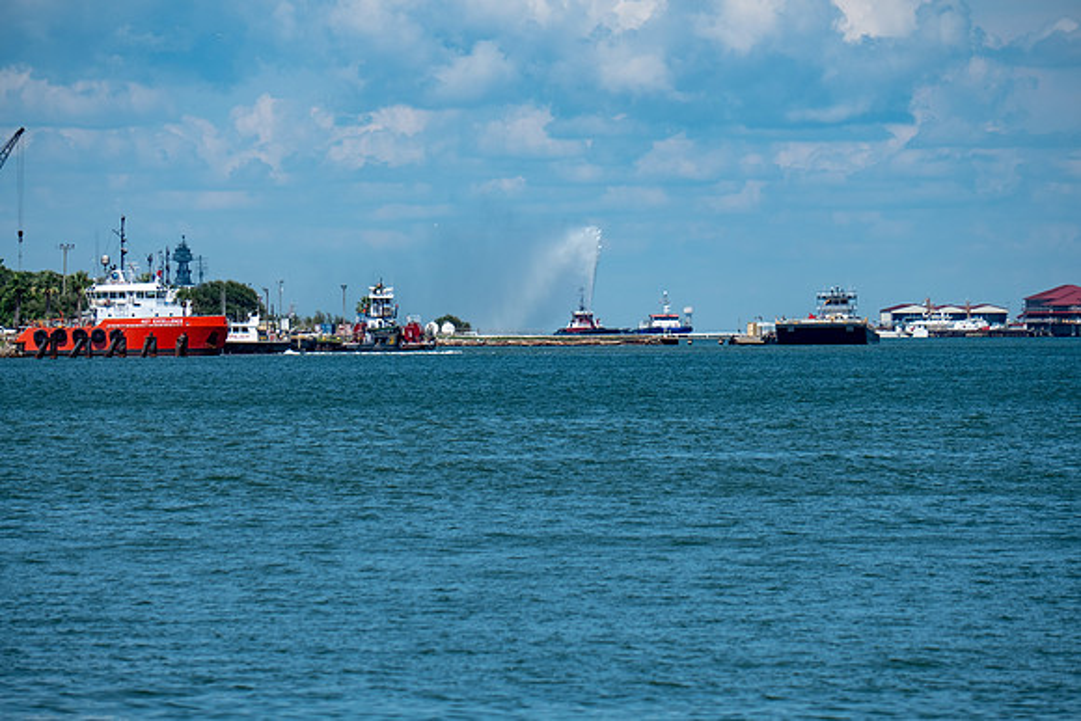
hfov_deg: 6.9
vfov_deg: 4.6
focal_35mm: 300
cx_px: 540
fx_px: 9010
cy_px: 360
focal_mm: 200
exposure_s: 1/1500
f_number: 5.6
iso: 200
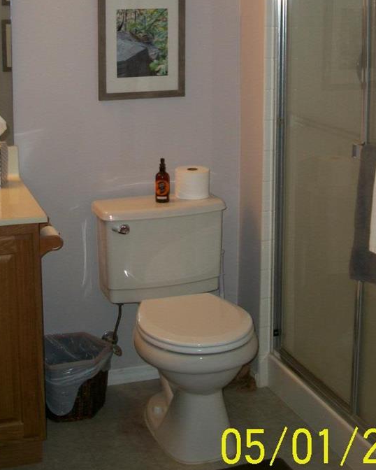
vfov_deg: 30.0
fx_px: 848
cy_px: 78
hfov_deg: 25.0
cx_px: 204
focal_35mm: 61
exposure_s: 1/30
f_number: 3.1
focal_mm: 6.3
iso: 80
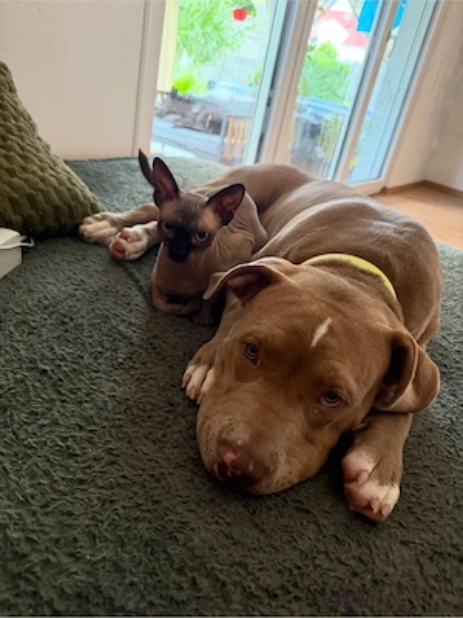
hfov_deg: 56.8
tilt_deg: -28.3
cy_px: 309
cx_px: 232
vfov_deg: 71.6
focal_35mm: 24
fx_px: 428
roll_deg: -12.1
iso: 800
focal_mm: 6.76
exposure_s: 1/57
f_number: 1.78
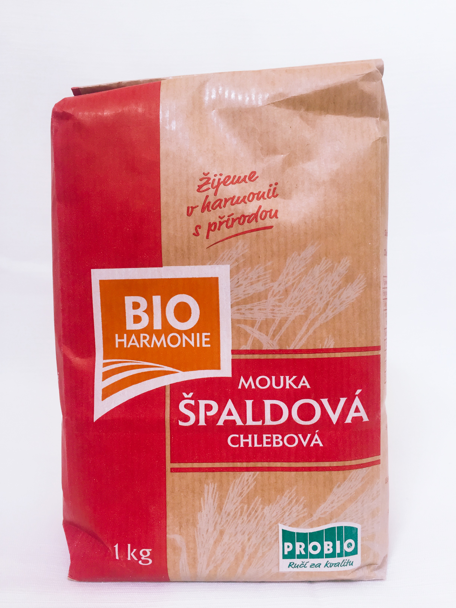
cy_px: 304
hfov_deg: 48.2
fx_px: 509
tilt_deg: -7.7
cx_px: 228
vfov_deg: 61.7
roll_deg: +0.5
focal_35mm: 29
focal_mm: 4.15
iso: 50
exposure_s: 1/100
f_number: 2.2
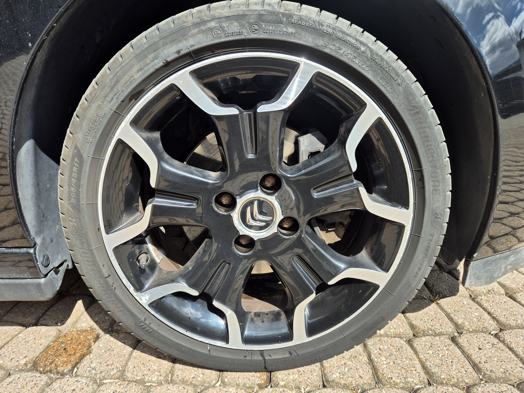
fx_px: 348
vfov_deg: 58.9
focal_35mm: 23
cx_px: 262
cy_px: 196
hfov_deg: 73.9
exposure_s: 1/656
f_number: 1.8
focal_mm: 5.4
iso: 25
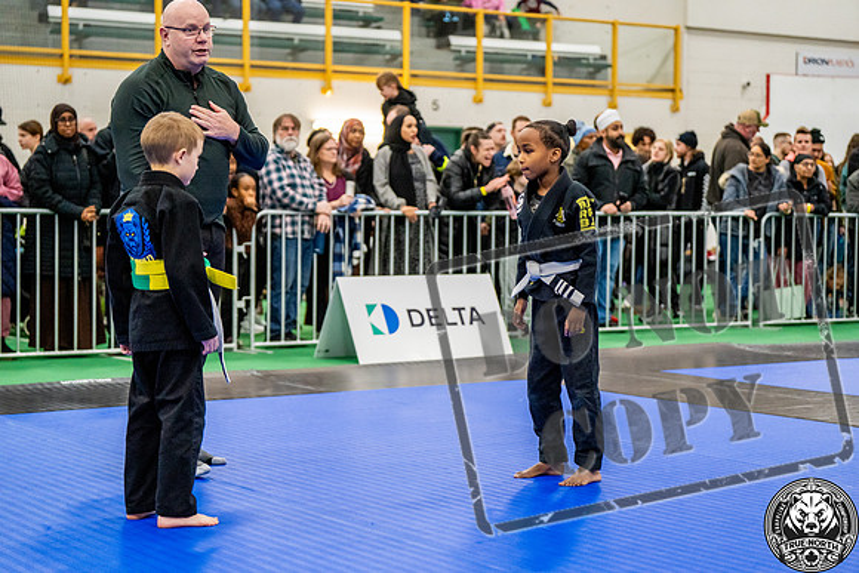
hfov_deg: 28.8
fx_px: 1671
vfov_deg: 19.5
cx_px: 430
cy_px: 286
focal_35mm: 70
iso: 5000
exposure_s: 1/500
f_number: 2.8
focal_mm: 70
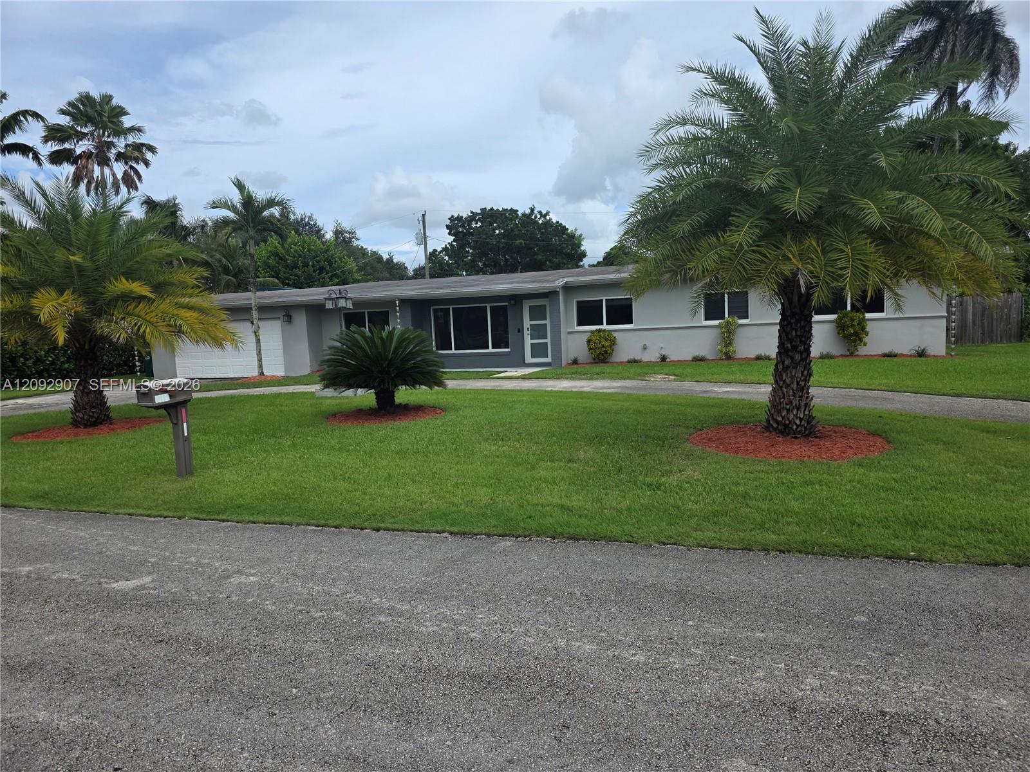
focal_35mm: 23
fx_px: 684
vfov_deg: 58.9
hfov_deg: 73.9
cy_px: 386
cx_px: 515
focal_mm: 6.3
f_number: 1.7
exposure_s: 1/6574
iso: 80
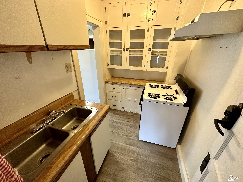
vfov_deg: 85.7
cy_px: 91
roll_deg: -1.1
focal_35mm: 14
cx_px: 122
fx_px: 98
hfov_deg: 102.1
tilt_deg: -25.7
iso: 400
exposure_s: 1/60
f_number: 2.2
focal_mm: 2.22
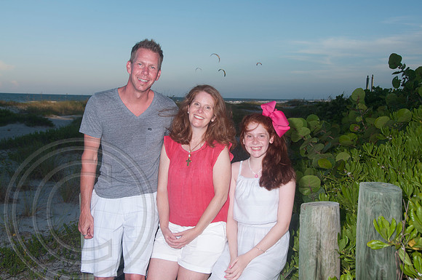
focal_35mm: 46
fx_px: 544
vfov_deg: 28.9
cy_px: 140
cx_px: 211
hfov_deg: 42.4
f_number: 7.1
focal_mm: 31
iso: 100
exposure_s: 1/250
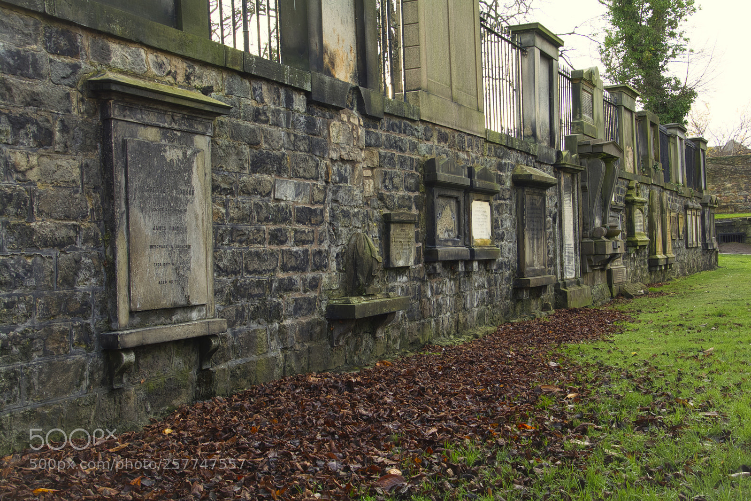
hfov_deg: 42.3
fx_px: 970
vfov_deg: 28.9
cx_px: 376
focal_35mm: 46
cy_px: 250
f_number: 8
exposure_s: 1/13
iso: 100
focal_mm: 31
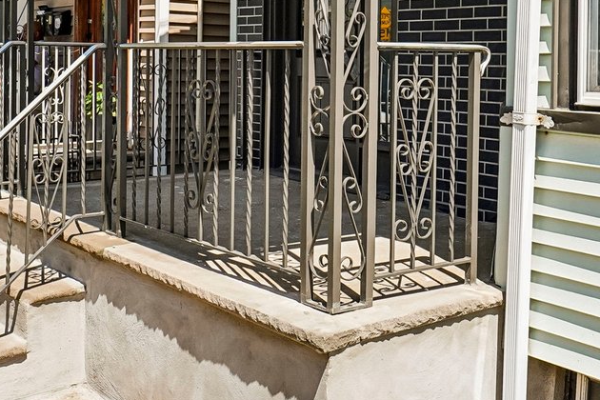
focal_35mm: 52
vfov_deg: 25.4
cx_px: 326
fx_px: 867
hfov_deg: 38.2
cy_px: 65
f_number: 8
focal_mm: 16
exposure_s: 1/640
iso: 400
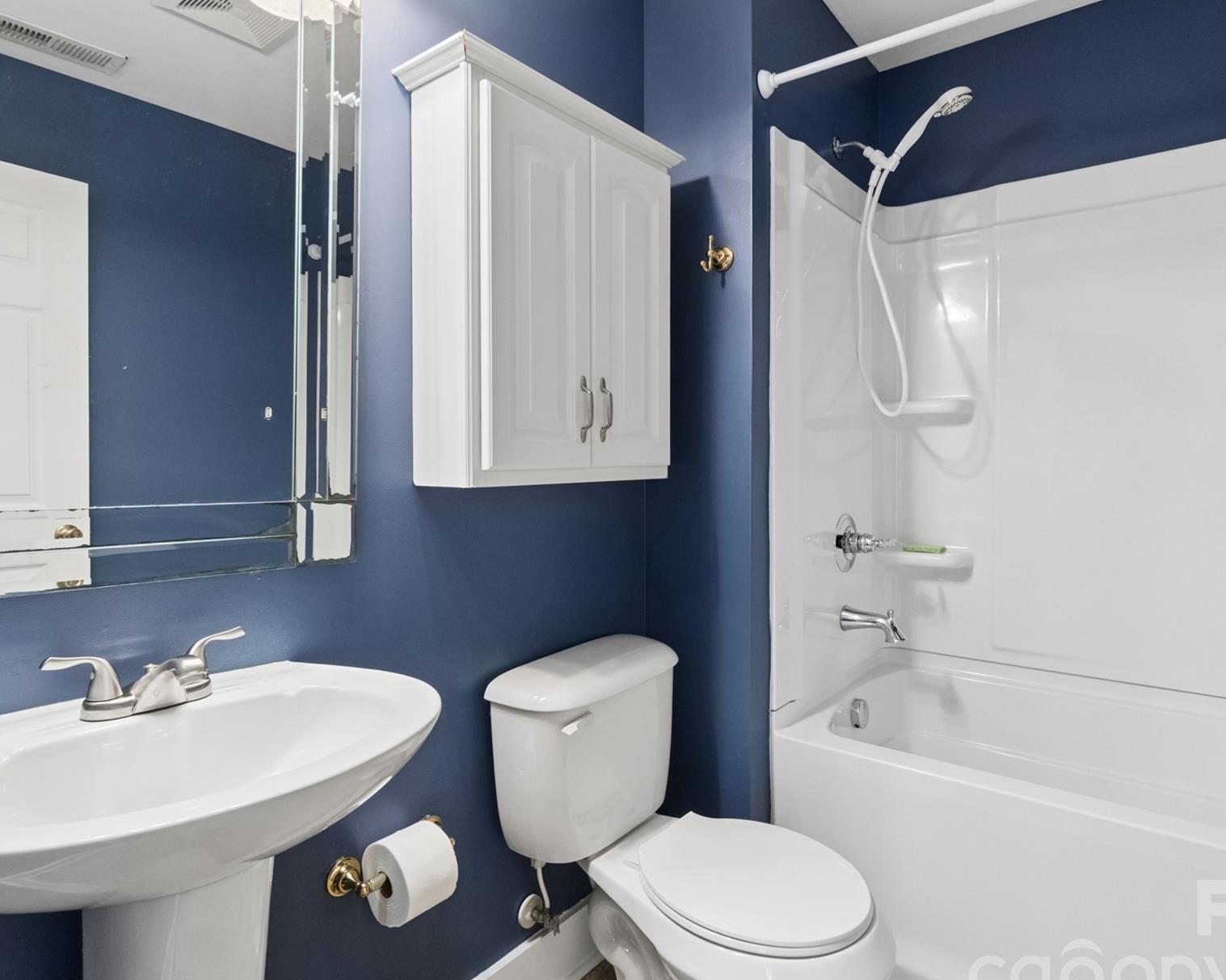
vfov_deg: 70.9
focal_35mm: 19
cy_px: 487
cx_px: 627
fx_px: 690
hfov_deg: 83.3
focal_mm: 10
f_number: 7.1
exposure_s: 1/30
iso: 1000
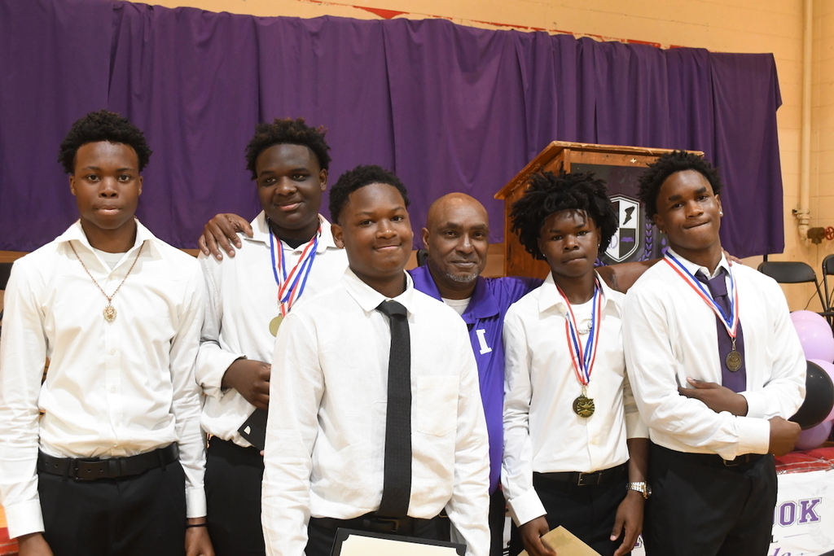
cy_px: 278
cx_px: 417
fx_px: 1043
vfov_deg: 29.9
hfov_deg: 43.6
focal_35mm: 45
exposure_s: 1/100
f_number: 5.6
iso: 3200
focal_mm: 30
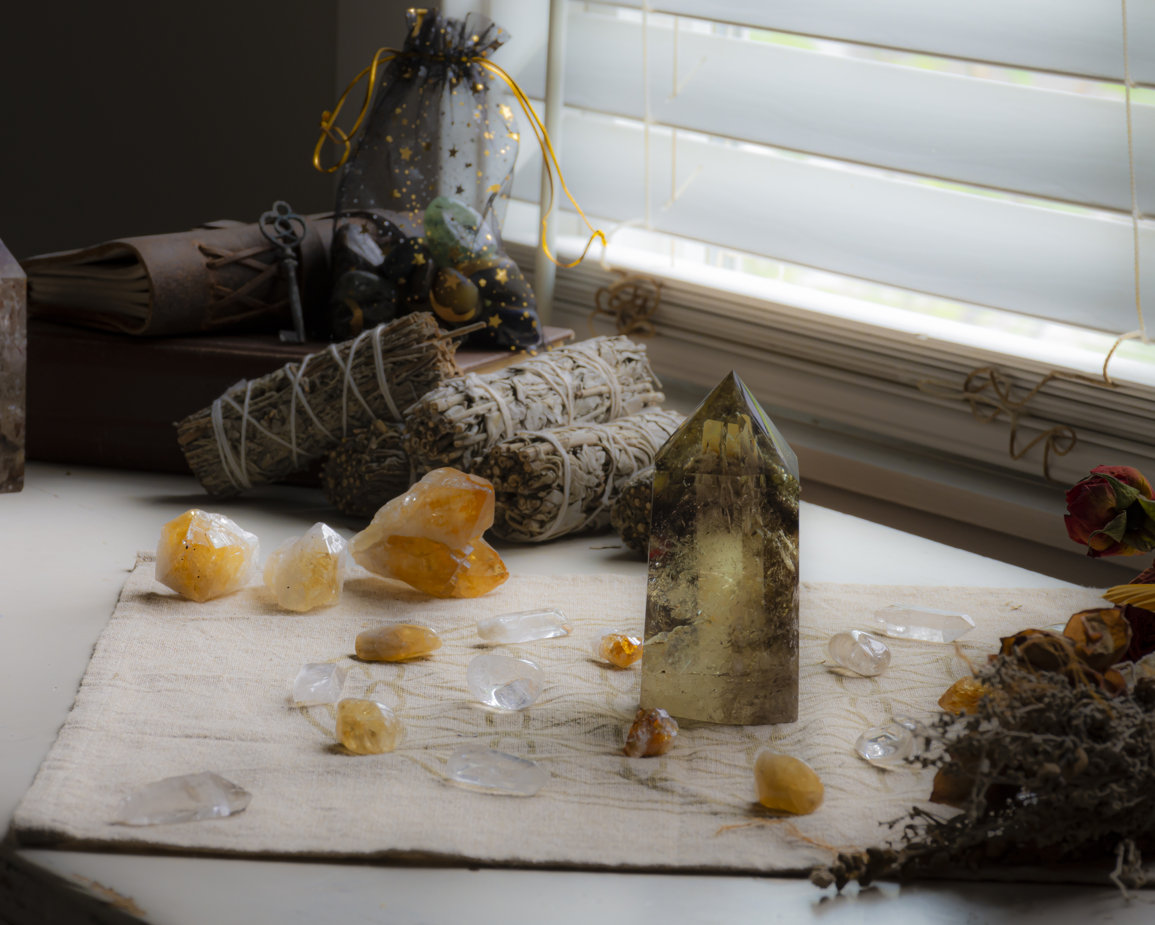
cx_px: 576
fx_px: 5230
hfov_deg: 12.6
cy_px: 462
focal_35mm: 153
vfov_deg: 10.1
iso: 250
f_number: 13
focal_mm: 90
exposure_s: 1/10
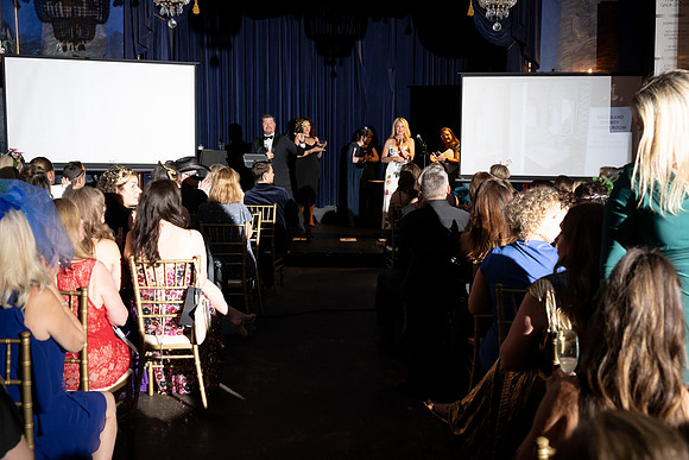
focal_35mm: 38
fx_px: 727
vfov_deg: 35.1
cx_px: 344
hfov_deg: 50.7
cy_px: 230
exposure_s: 1/200
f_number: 5
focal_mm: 38
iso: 2500
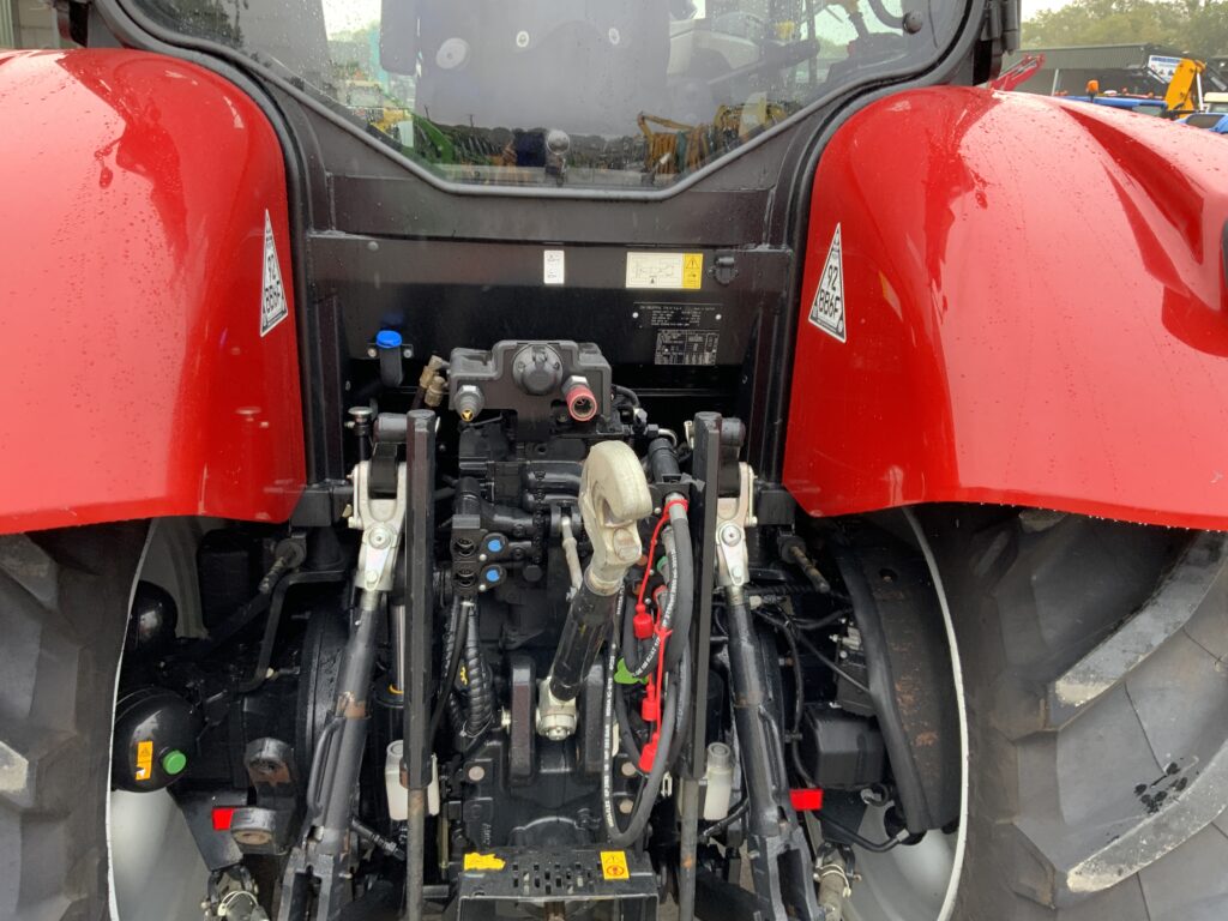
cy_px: 460
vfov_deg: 48.2
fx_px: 1029
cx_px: 614
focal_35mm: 29
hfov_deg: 61.7
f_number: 1.8
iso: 64
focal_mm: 3
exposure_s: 1/110
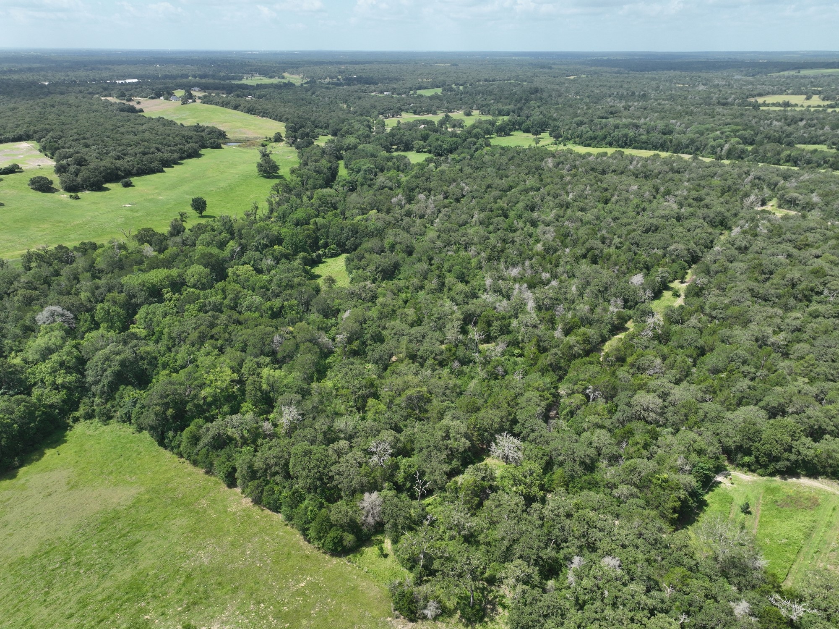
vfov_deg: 56.8
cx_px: 420
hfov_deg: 71.6
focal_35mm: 24
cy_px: 314
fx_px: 581
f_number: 2.8
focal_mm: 12.29
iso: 100
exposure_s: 1/1600
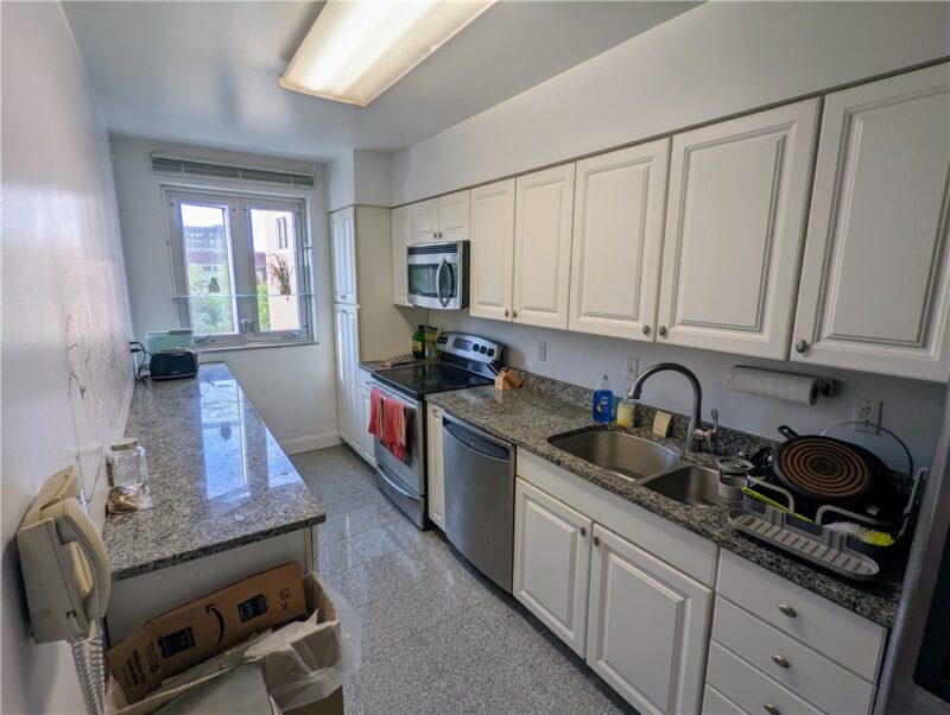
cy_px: 358
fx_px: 440
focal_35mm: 16
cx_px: 475
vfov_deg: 78.2
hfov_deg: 94.4
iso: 39
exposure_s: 1/120
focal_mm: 2.35
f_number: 2.2
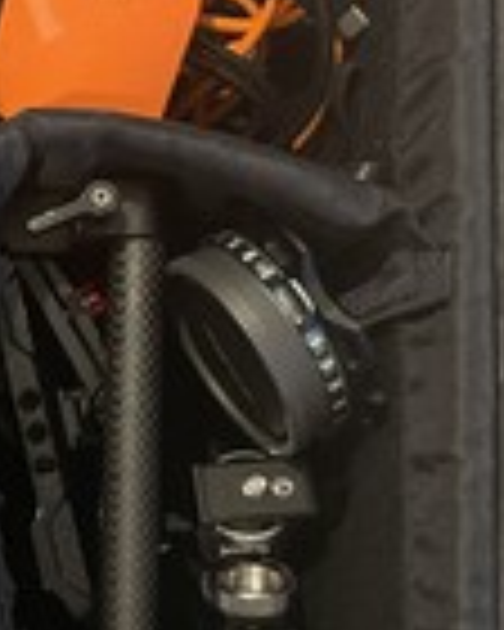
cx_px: -176
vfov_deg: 23.6
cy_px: 477
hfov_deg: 17.8
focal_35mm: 80
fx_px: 1492
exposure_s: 1/30
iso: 640
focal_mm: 4.2
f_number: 1.6
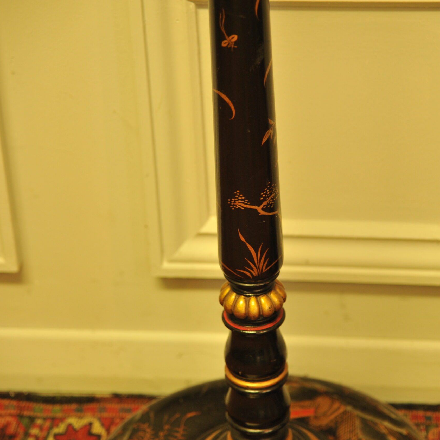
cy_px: 221
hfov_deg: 12.9
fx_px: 1941
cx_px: 253
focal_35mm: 135
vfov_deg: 12.9
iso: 1250
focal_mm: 105
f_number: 4
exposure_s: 1/40
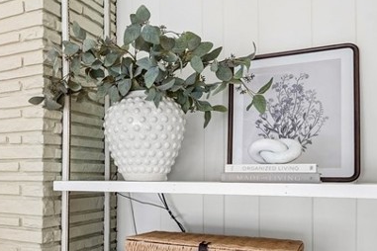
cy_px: 186
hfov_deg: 36.5
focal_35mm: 43
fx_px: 450
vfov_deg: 30.7
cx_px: -61
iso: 400
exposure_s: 1/15
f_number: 8
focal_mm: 16
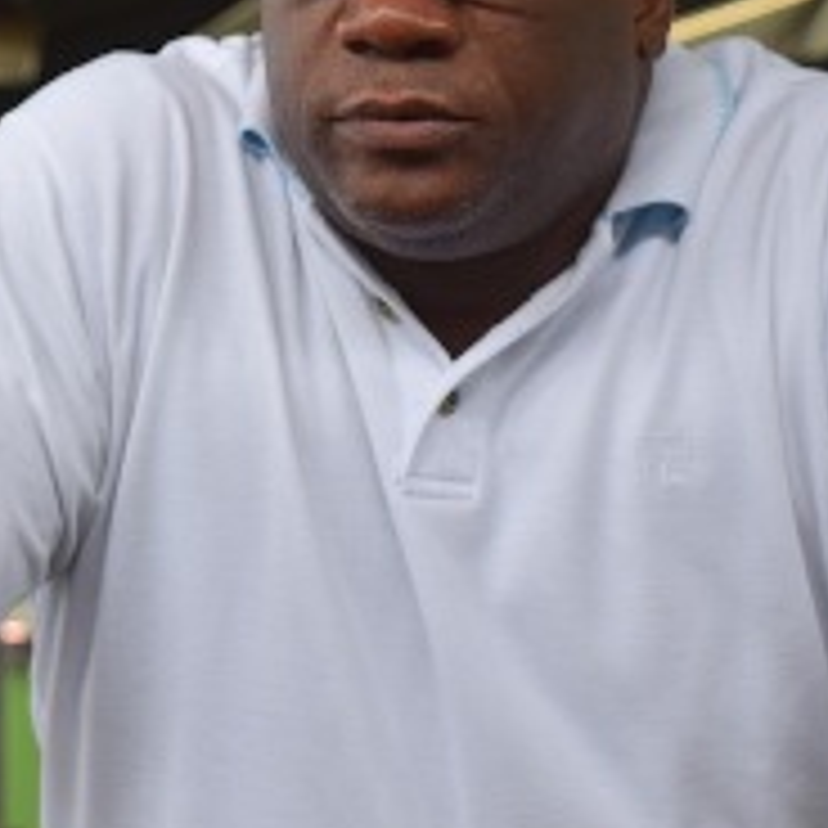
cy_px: 452
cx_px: 22
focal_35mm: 213
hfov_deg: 8.2
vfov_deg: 8.2
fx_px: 5764
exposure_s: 1/125
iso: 400
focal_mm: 48
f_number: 5.3
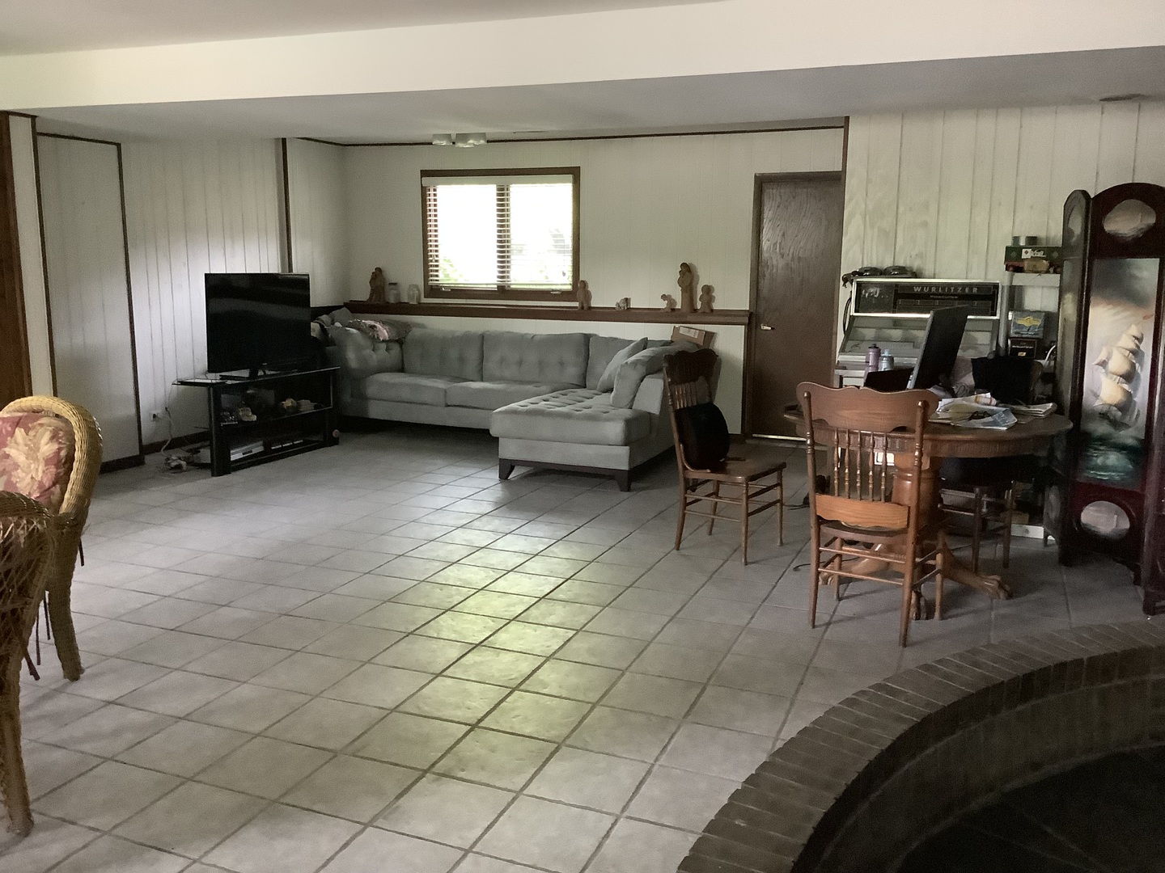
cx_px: 582
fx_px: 1043
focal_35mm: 31
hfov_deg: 58.4
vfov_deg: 45.4
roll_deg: +0.5
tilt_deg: -10.6
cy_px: 436
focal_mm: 3.3
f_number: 2.4
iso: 640
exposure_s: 1/30
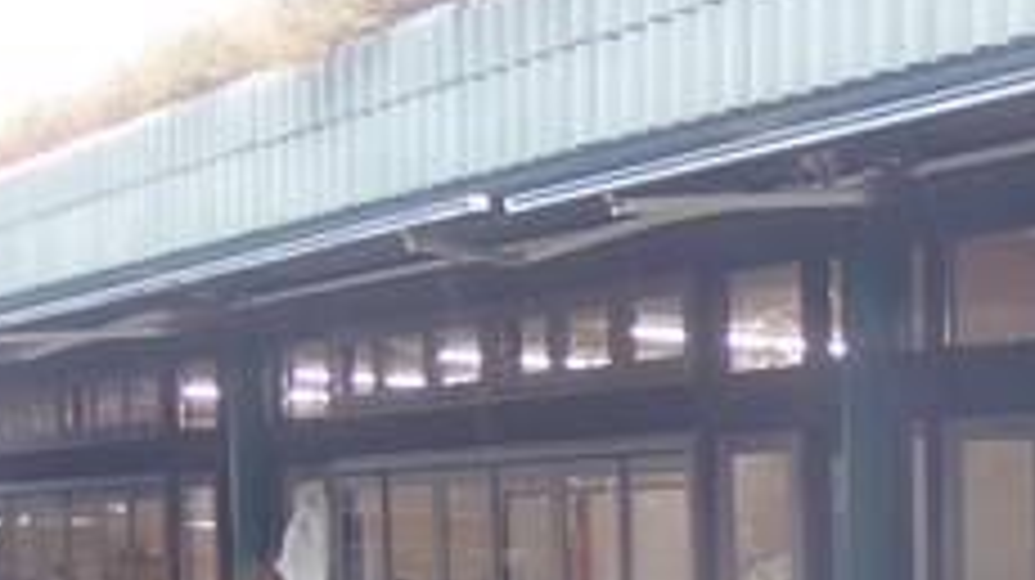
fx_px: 2029
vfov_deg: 15.7
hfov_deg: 27.6
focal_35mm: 74
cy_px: 697
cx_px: 918
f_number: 1.8
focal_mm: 4.7
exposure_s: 1/50
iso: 100
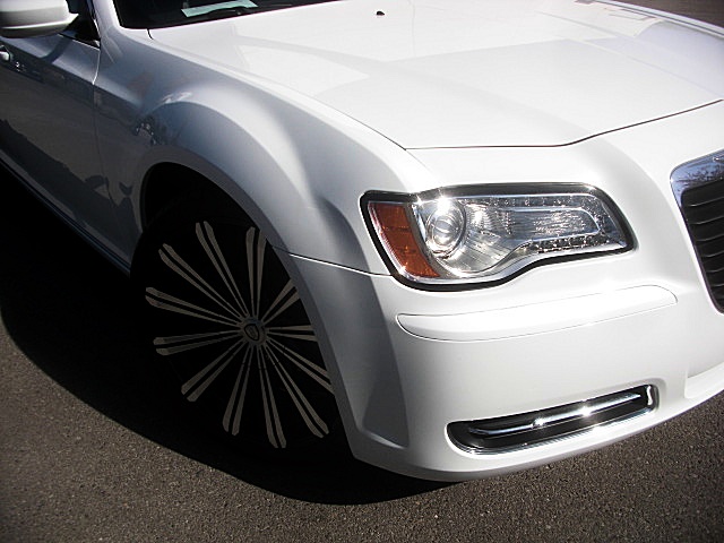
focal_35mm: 36
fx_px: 753
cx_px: 362
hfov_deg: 51.4
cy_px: 272
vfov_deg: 39.7
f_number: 7.9
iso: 50
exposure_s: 1/200
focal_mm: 6.3
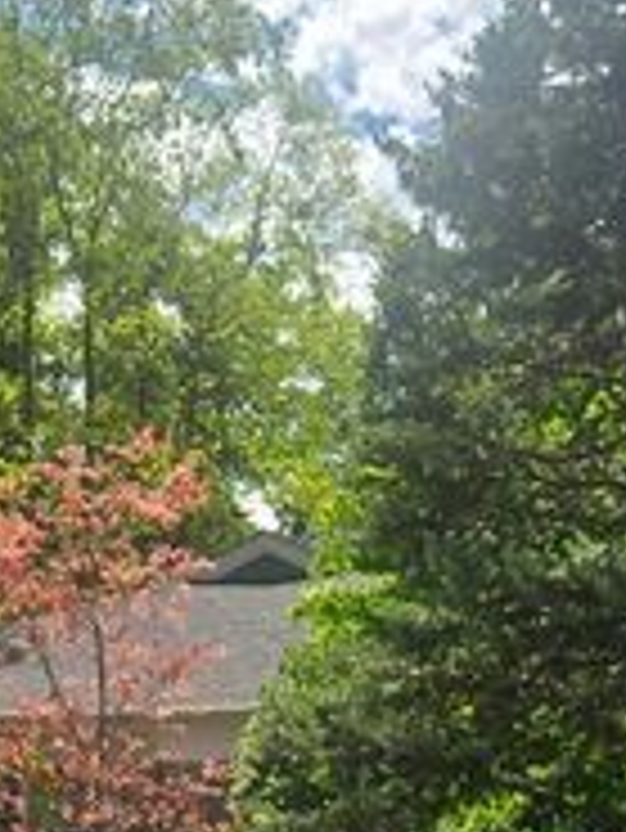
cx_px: 234
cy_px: 1244
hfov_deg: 17.8
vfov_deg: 20.3
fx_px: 1999
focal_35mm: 83
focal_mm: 5.4
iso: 25
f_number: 1.8
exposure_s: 1/1925
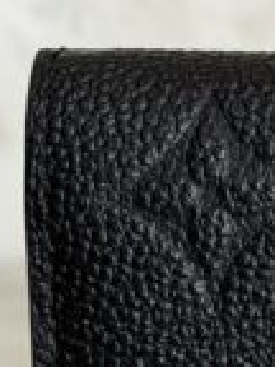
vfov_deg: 7.4
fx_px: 2828
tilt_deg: -14.0
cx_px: 573
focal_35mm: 267
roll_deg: +1.0
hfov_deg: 5.4
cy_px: 428
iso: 50
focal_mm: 6.76
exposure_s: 1/60
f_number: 1.78
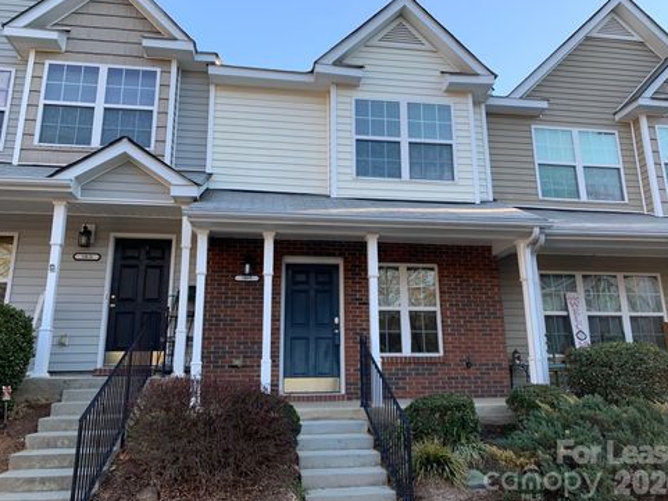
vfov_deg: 51.4
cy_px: 246
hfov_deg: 65.3
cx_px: 340
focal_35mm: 27
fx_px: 521
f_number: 1.8
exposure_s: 1/156
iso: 25
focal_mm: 4.25
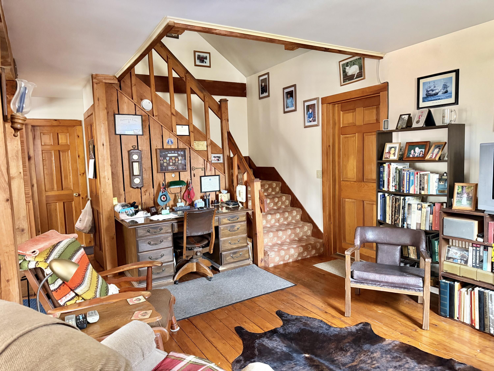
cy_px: 186
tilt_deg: -5.4
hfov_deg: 71.6
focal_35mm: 24
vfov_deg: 56.8
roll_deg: +2.8
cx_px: 247
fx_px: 343
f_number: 1.78
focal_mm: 6.76
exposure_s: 1/44
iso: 800
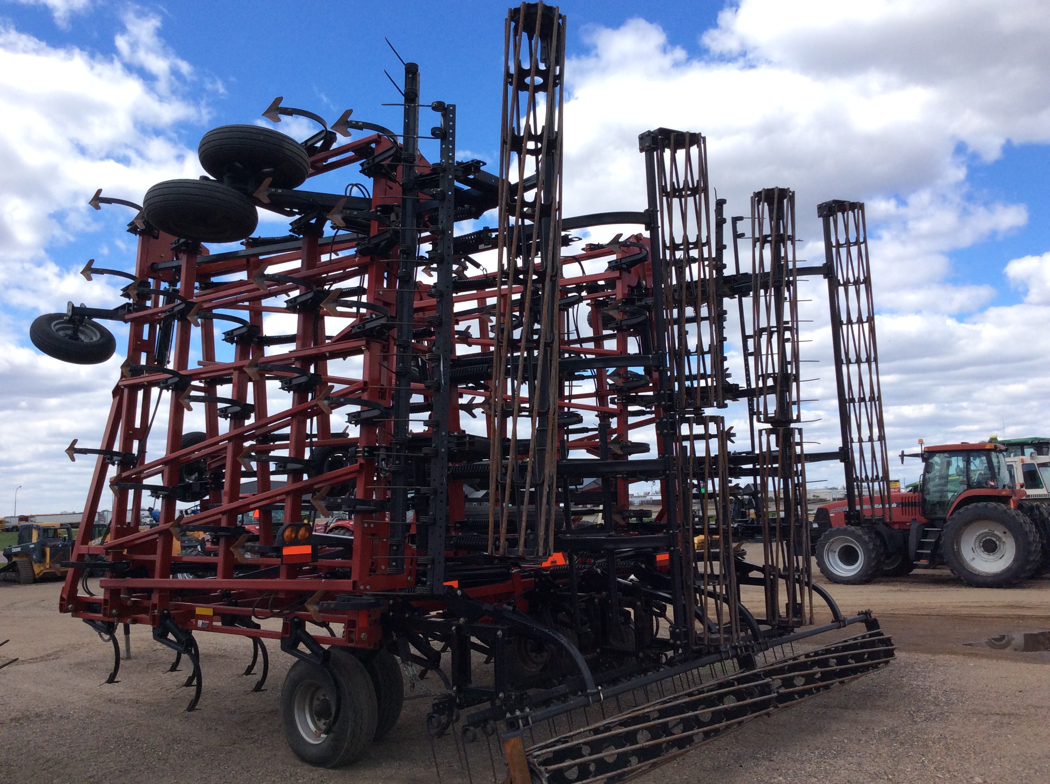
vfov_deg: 44.1
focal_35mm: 32
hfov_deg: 56.9
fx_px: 969
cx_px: 525
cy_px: 392
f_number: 2.4
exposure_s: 1/1466
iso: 32
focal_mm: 3.3
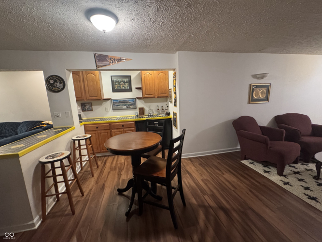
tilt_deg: -10.6
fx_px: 130
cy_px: 121
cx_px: 161
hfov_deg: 102.1
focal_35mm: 14
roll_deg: +3.1
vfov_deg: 85.7
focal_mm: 2.22
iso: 640
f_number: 2.2
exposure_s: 1/60
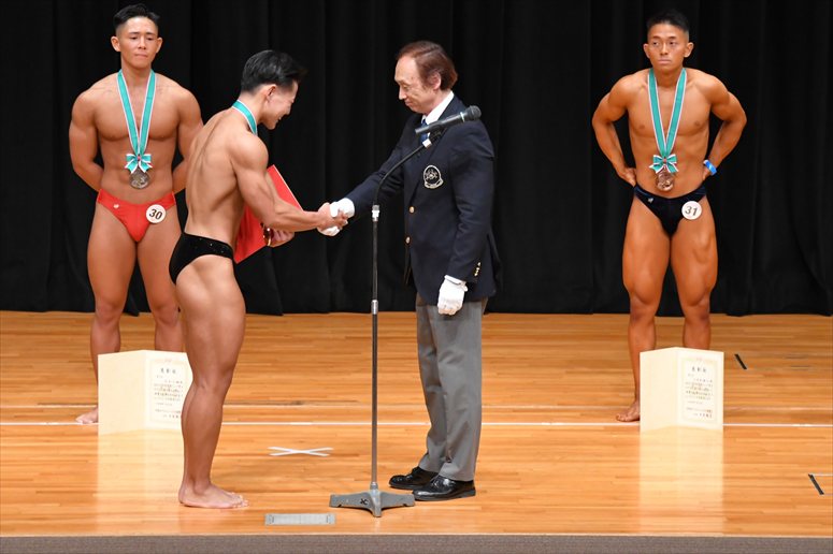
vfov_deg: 5.4
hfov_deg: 8.1
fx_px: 5898
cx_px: 416
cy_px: 277
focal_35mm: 255
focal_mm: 170
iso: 4000
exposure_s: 1/400
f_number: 5.6
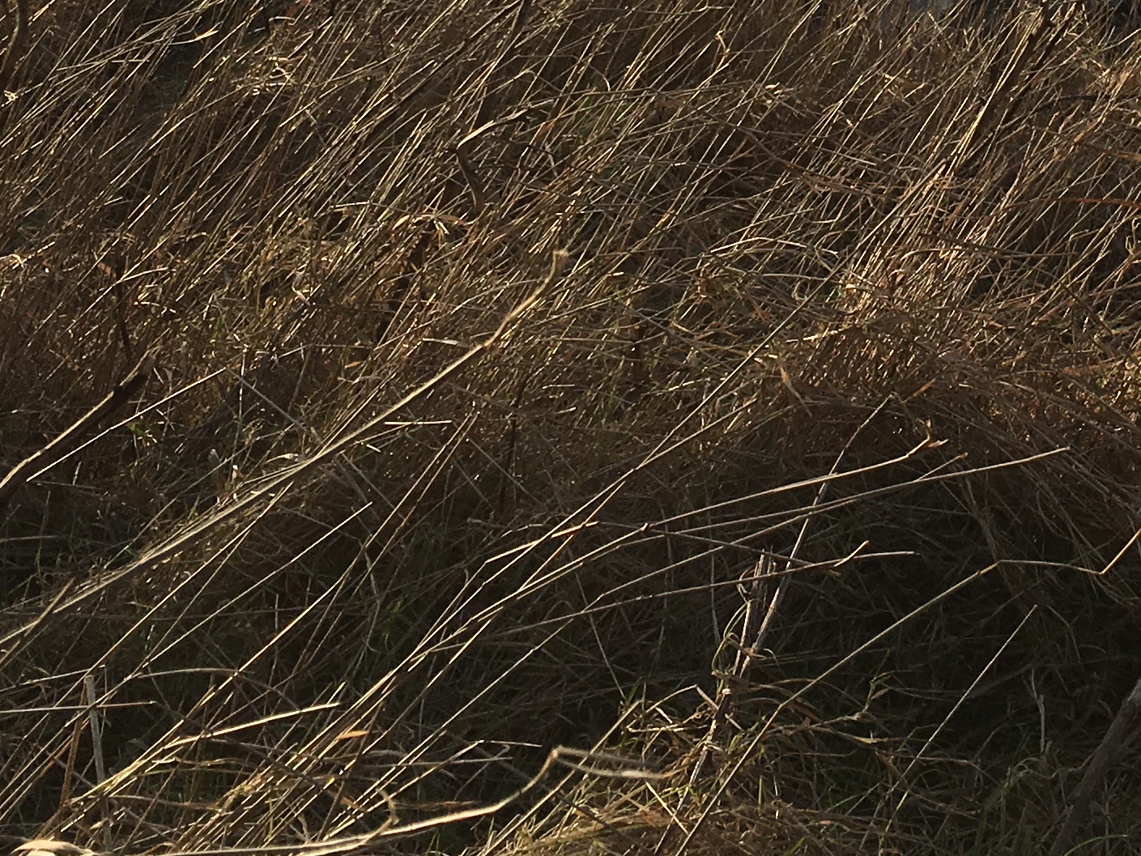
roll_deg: -0.9
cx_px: 1048
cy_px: -113
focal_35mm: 83
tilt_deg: -2.9
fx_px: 2736
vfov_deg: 17.1
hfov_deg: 22.9
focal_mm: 4.15
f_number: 2.2
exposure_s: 1/2198
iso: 25
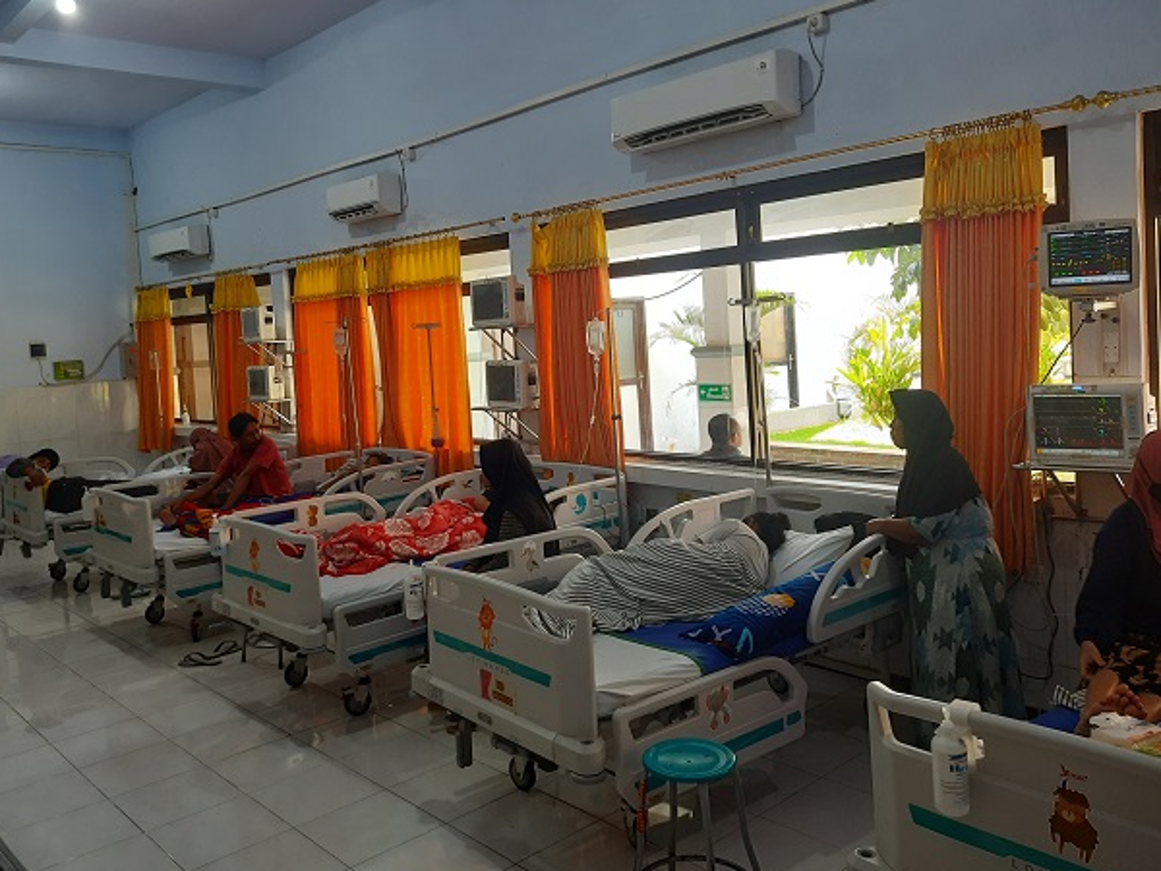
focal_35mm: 28
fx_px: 939
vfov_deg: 49.6
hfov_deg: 63.3
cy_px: 380
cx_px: 528
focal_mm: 5.23
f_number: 1.8
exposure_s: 1/100
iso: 50
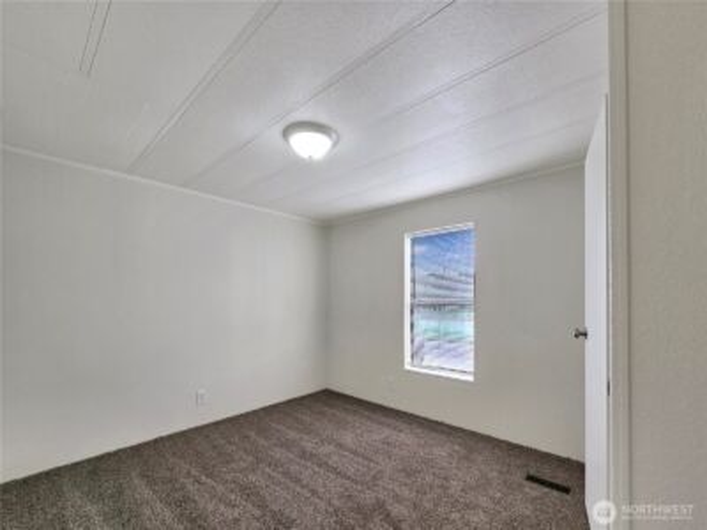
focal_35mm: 13
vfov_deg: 89.9
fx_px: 266
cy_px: 265
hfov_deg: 106.2
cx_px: 354
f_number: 2.2
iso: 64
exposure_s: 1/120
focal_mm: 2.2
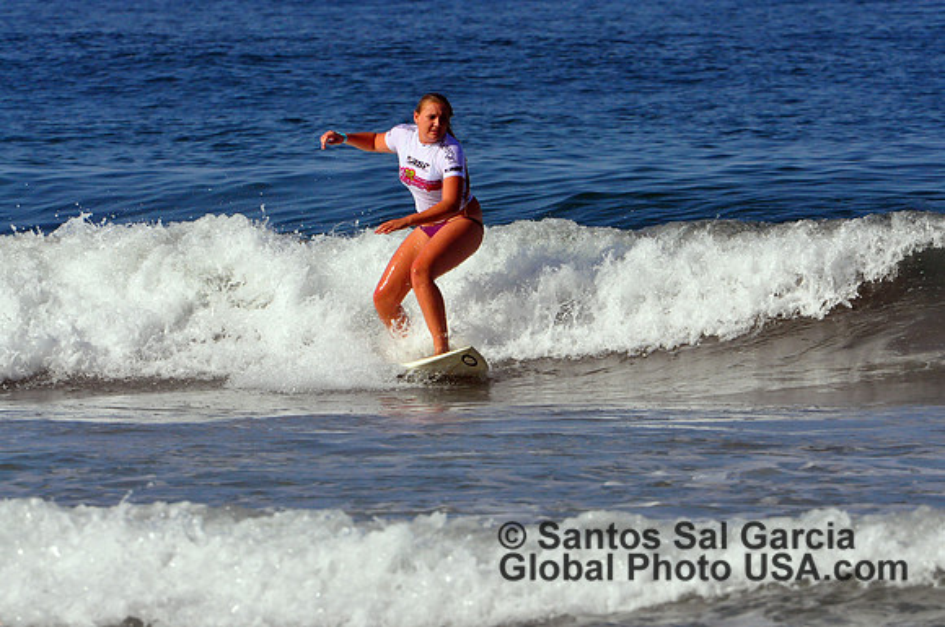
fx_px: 21626
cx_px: 472
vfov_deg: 1.7
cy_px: 314
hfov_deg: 2.5
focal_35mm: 825
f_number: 16
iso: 1250
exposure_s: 1/1250
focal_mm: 550
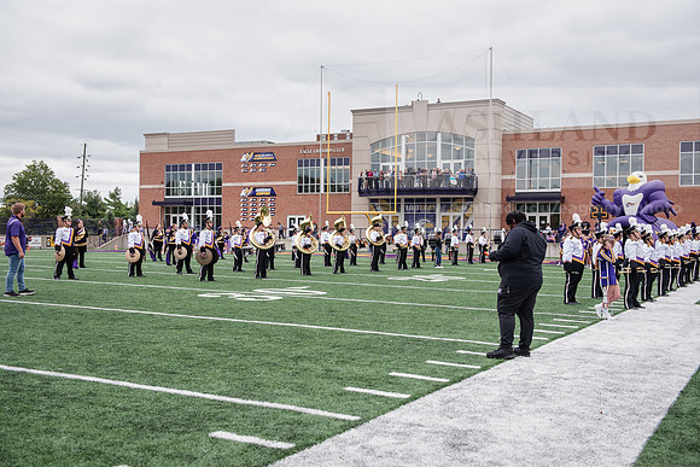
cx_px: 350
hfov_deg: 48.4
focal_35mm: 40
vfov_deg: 33.4
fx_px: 778
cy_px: 234
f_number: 5
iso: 800
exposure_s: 1/640
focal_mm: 40
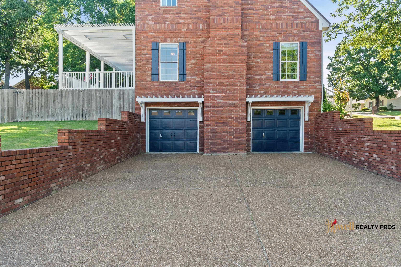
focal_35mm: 27
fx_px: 301
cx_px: 200
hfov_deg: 67.4
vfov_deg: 47.9
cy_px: 134
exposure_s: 1/60
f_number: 9
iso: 250
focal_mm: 18
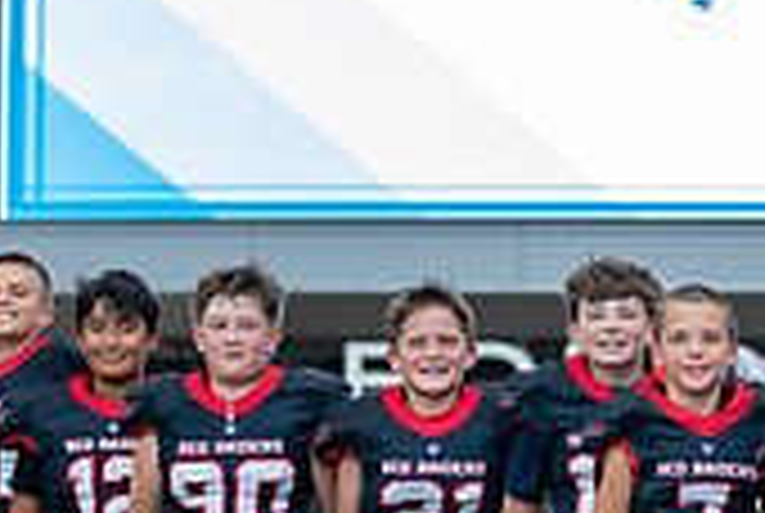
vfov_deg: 6.2
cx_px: 824
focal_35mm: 220
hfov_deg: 9.3
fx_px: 4683
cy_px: 536
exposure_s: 1/400
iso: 100
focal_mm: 50
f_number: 2
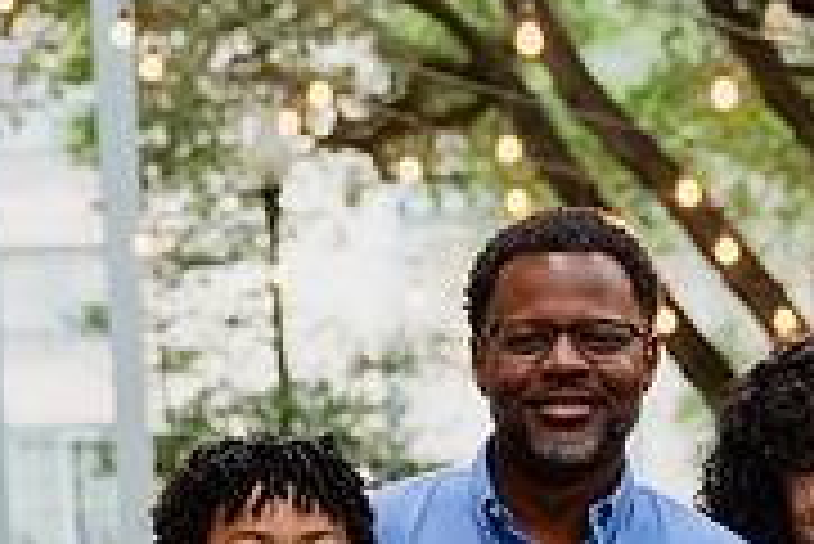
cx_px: 702
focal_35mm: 176
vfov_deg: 7.7
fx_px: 3983
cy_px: 789
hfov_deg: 11.6
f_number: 3.5
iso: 3200
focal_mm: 55
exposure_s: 1/160
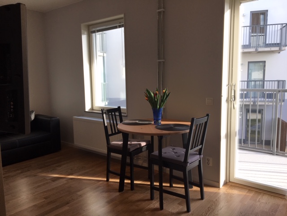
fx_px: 240
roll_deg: +2.1
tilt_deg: -8.0
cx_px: 144
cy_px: 108
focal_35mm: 29
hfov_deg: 61.7
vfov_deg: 48.2
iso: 32
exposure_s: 1/100
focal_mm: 4.15
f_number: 2.2
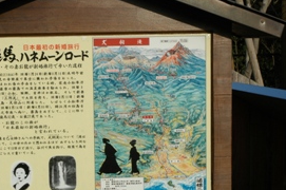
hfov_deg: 26.2
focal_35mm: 77
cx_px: 89
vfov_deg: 17.7
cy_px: 96
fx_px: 610
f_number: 16
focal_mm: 31
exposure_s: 1/160
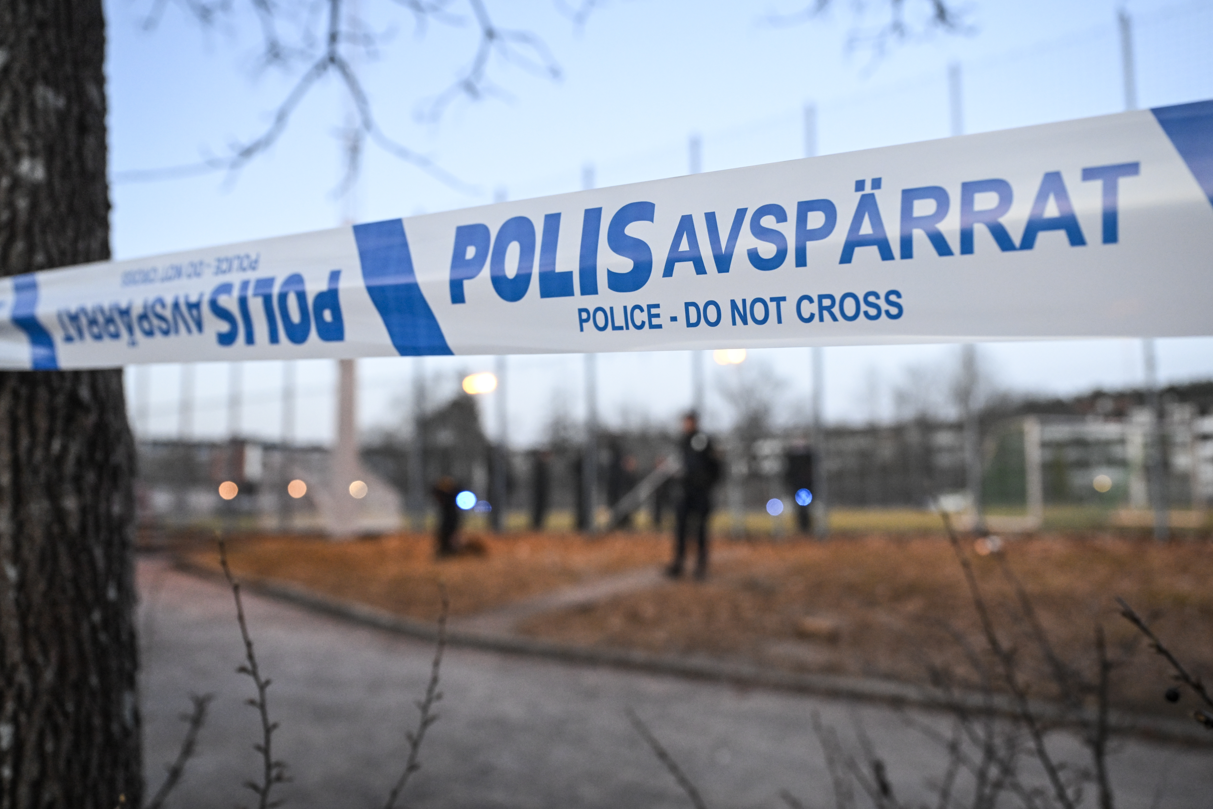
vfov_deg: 42.3
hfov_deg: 60.3
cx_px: 636
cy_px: 385
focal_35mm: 31
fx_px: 1044
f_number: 4
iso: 3200
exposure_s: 1/640
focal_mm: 29
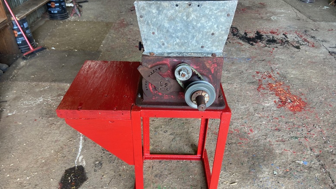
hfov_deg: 66.0
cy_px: 102
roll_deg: -0.2
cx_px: 166
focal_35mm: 29
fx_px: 258
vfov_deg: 40.2
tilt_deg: -37.2
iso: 100
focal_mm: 4.25
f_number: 1.8
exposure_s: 1/120
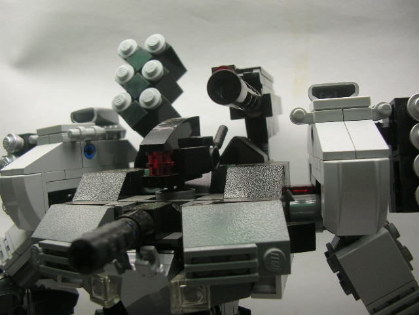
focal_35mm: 35
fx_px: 424
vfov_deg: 40.7
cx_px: 210
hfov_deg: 52.6
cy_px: 158
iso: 50
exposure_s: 1/35.3
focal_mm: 5.8
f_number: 2.8
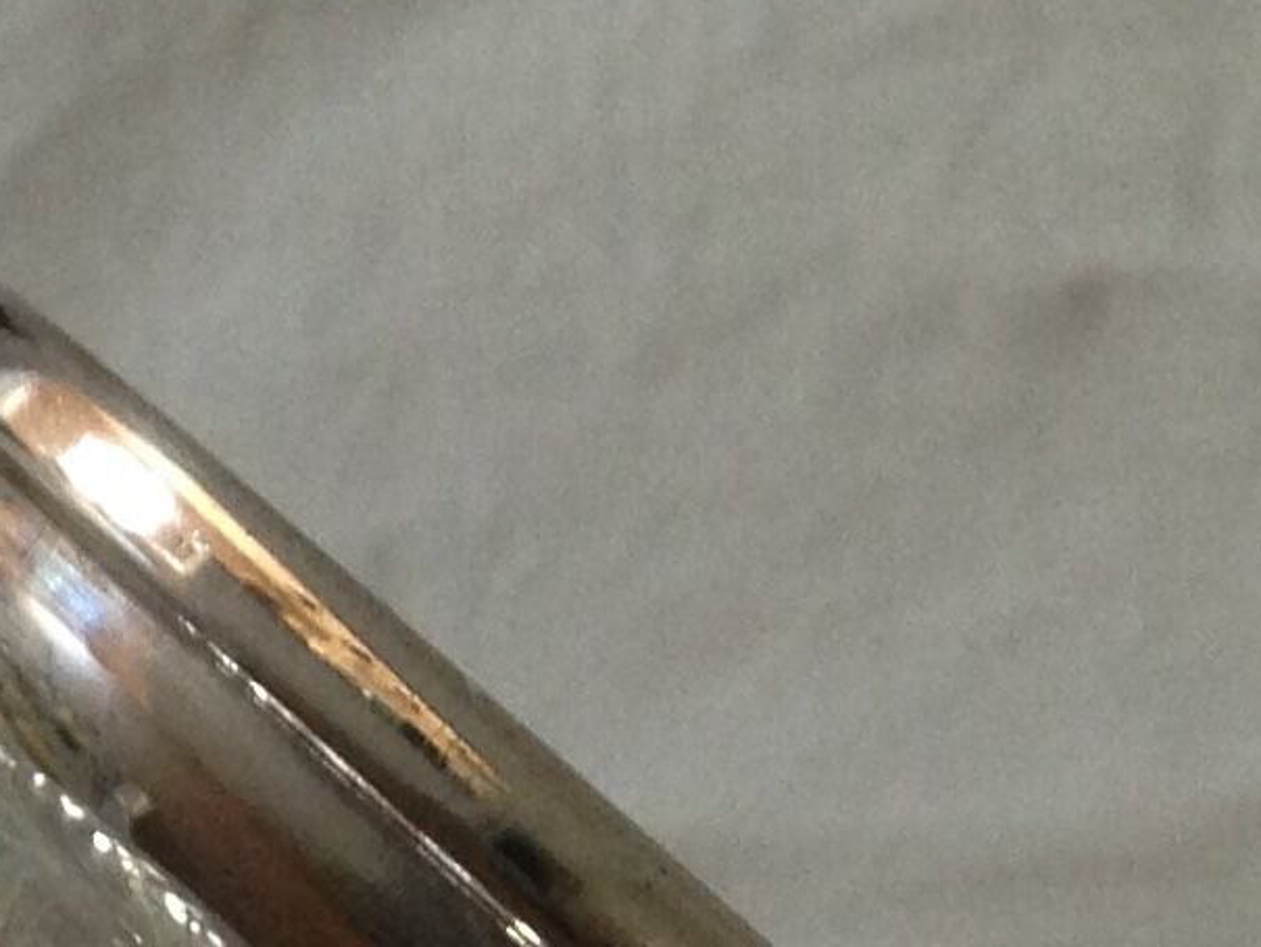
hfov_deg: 10.5
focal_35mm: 178
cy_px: 2332
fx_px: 6486
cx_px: -928
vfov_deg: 7.7
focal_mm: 4.12
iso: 125
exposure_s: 1/20
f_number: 2.4
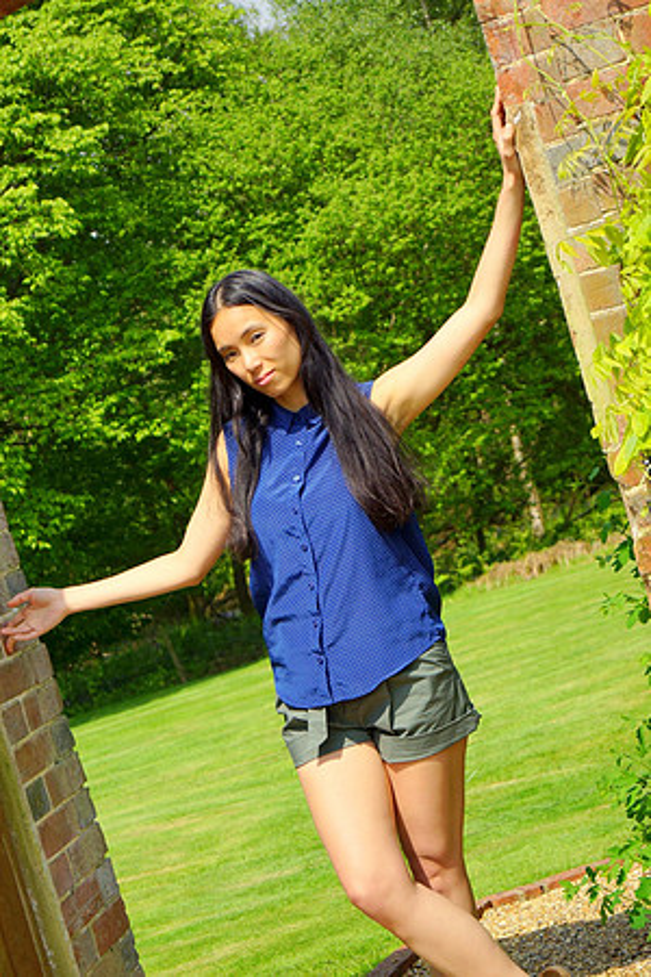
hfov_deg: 16.6
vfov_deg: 24.6
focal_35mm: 82
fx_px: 2238
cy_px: 488
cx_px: 326
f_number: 5.6
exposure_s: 1/1250
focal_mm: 55
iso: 250
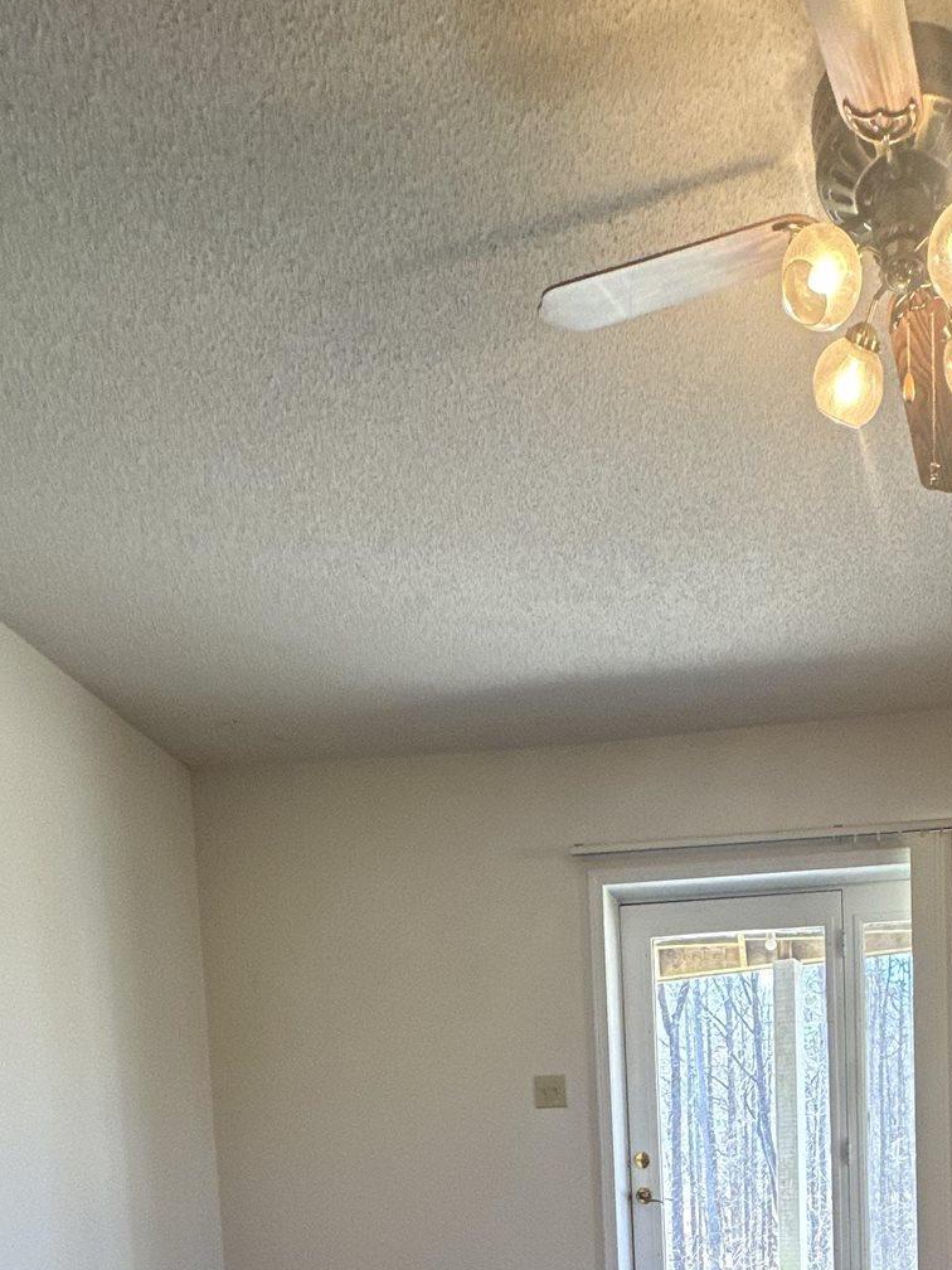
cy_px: 1341
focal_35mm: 32
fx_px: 1173
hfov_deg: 41.6
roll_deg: +2.0
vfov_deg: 45.3
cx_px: 806
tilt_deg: -4.5
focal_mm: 2.22
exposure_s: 1/120
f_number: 2.2
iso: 250
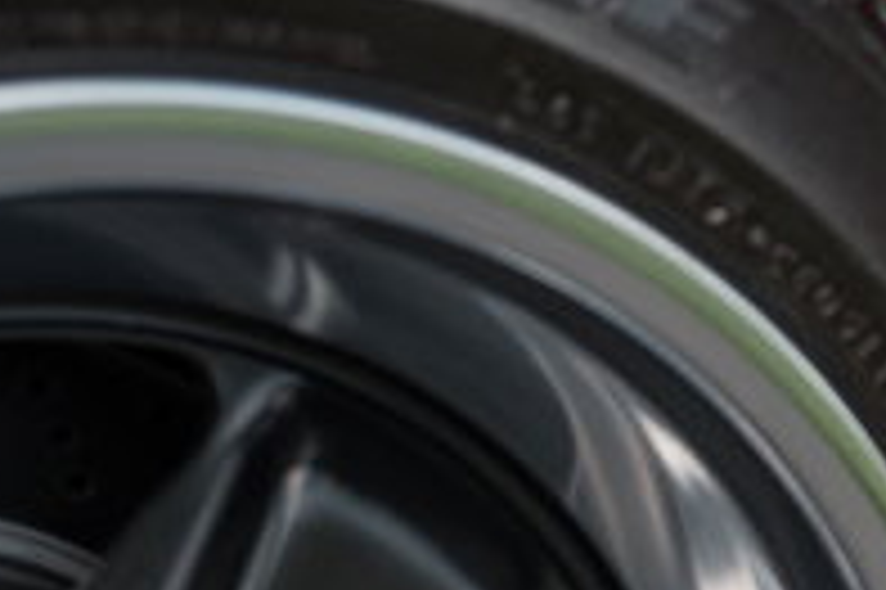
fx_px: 2975
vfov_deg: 11.3
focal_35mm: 121
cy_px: 243
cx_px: 1509
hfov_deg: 15.1
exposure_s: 1/500
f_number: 2.8
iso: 100
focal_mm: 31
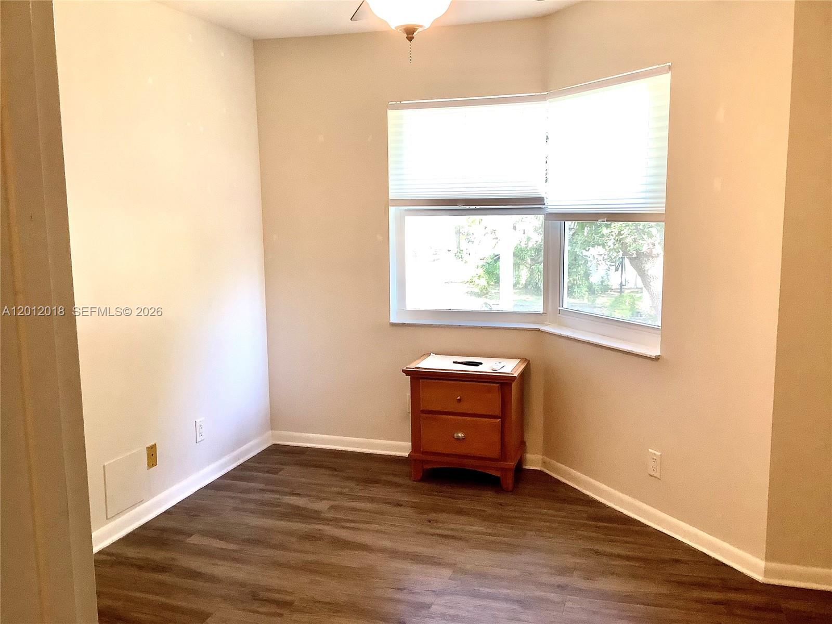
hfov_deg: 58.4
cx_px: 416
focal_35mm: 31
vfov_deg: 45.4
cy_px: 312
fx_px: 745
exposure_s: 1/60
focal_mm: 3.3
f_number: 2.4
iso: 125
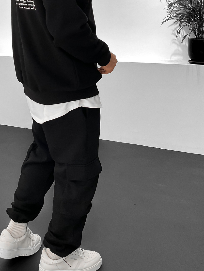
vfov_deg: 44.0
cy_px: 84
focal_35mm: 42
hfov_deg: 33.8
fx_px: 330
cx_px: 58
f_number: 1.8
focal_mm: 3
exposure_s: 1/100
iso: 64
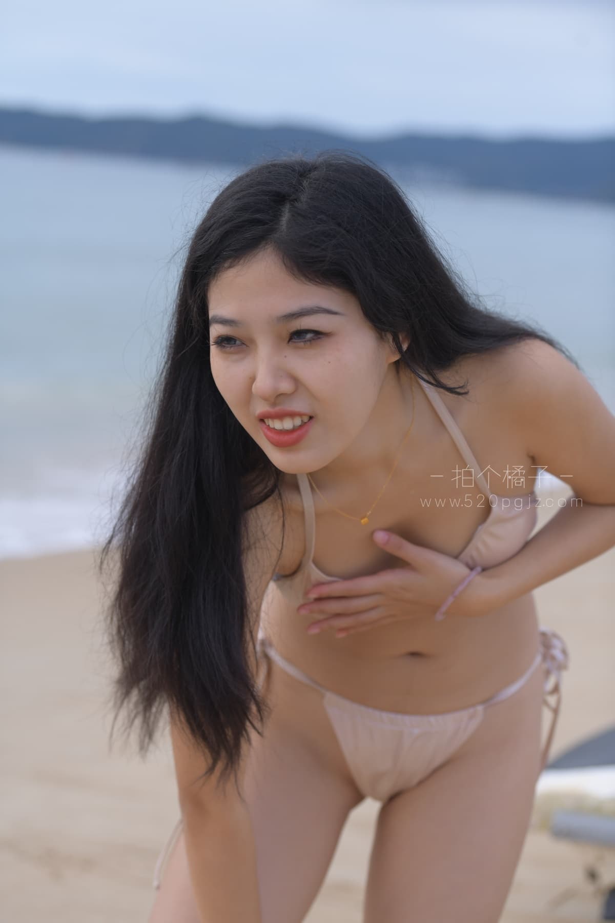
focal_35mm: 75
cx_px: 308
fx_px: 1922
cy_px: 462
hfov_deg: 18.2
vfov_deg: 27.0
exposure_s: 1/1000
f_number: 4
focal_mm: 75
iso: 320
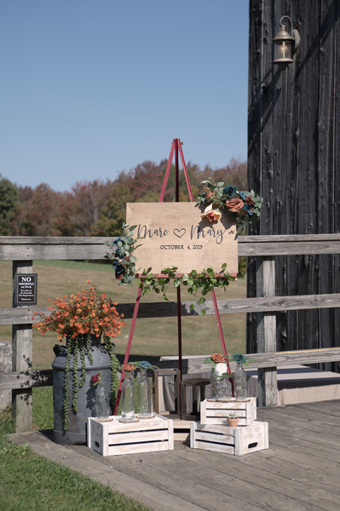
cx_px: 170
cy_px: 256
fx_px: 993
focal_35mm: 70
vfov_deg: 28.9
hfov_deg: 19.4
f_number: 5
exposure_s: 1/1000
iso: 100
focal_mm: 70
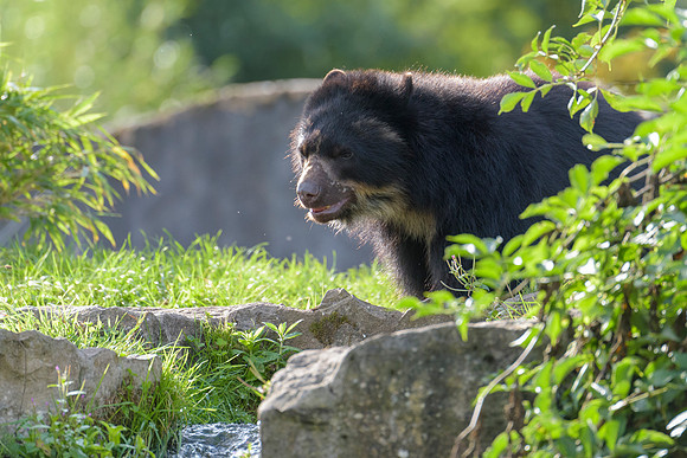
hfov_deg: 3.9
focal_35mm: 529
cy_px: 162
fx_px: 10091
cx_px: 331
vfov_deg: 2.6
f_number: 5.6
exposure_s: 1/800
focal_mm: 400
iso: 1600
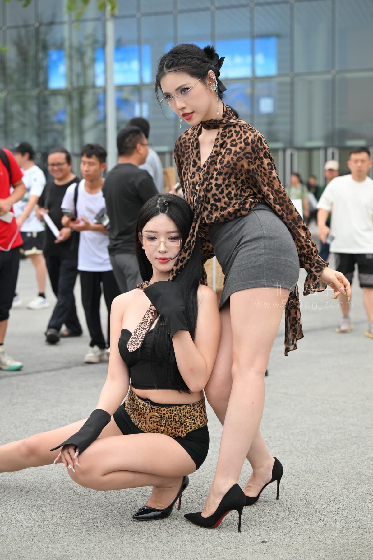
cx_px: 186
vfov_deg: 28.8
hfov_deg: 19.5
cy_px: 280
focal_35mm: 70
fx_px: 1088
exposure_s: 1/400
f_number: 3.5
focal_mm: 70
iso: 800
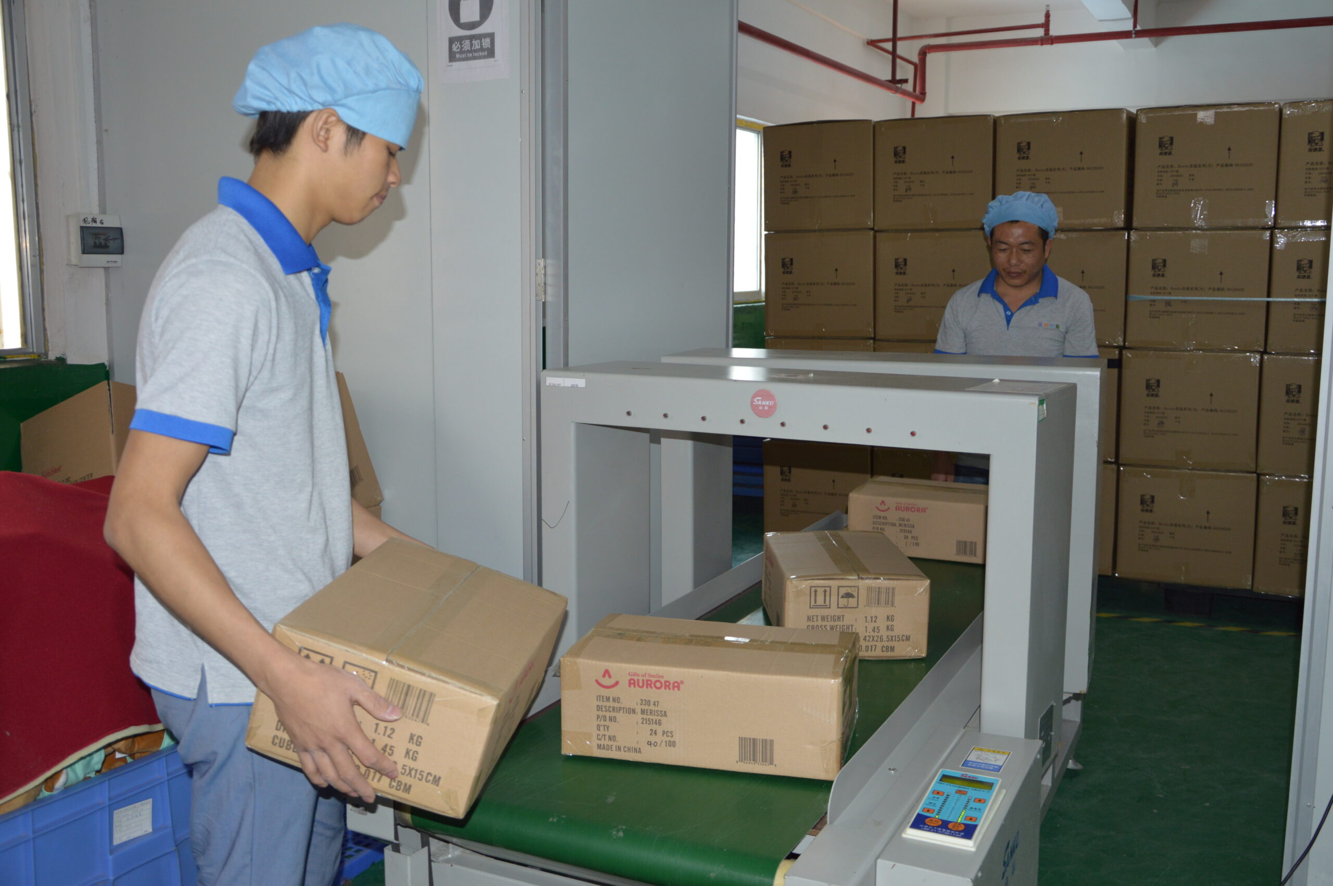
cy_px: 443
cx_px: 666
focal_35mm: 33
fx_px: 1221
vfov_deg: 39.9
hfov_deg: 57.3
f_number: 3.8
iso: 400
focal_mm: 22
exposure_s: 1/30
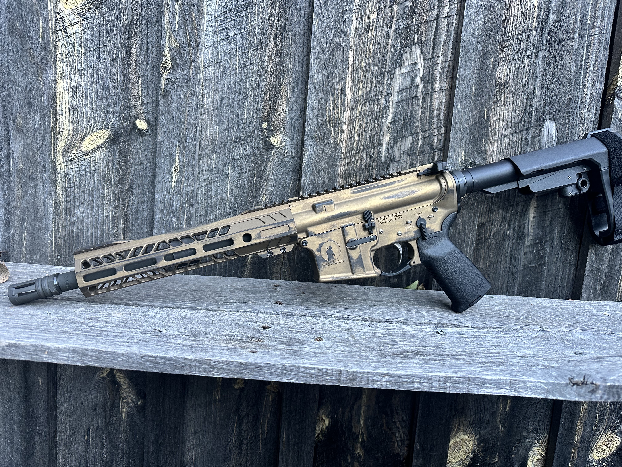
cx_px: 311
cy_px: 234
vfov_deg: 56.8
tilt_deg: -7.1
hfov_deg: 71.6
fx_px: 431
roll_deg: -4.3
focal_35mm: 24
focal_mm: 6.86
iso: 200
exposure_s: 1/121
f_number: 1.78
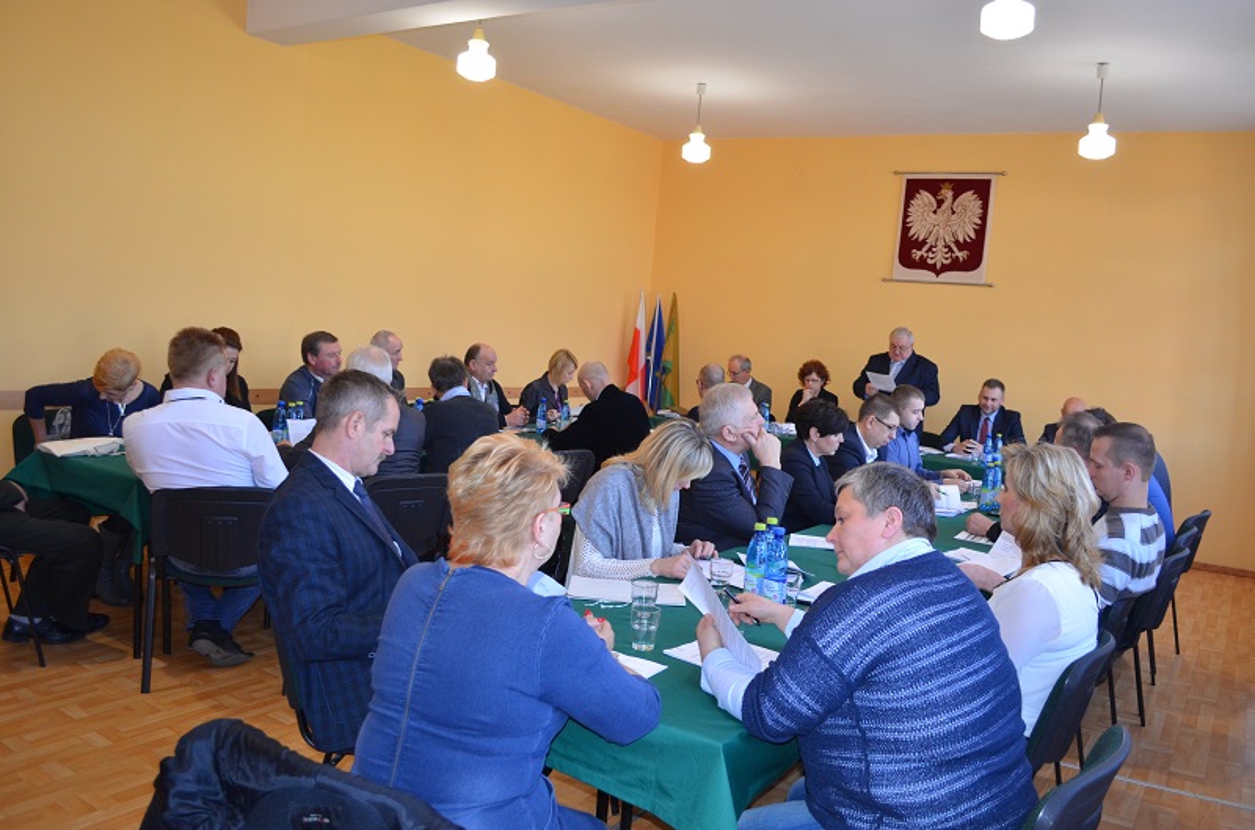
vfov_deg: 47.7
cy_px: 415
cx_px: 628
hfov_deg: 67.5
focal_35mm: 27
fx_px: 939
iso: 900
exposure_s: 1/60
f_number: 3.5
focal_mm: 18
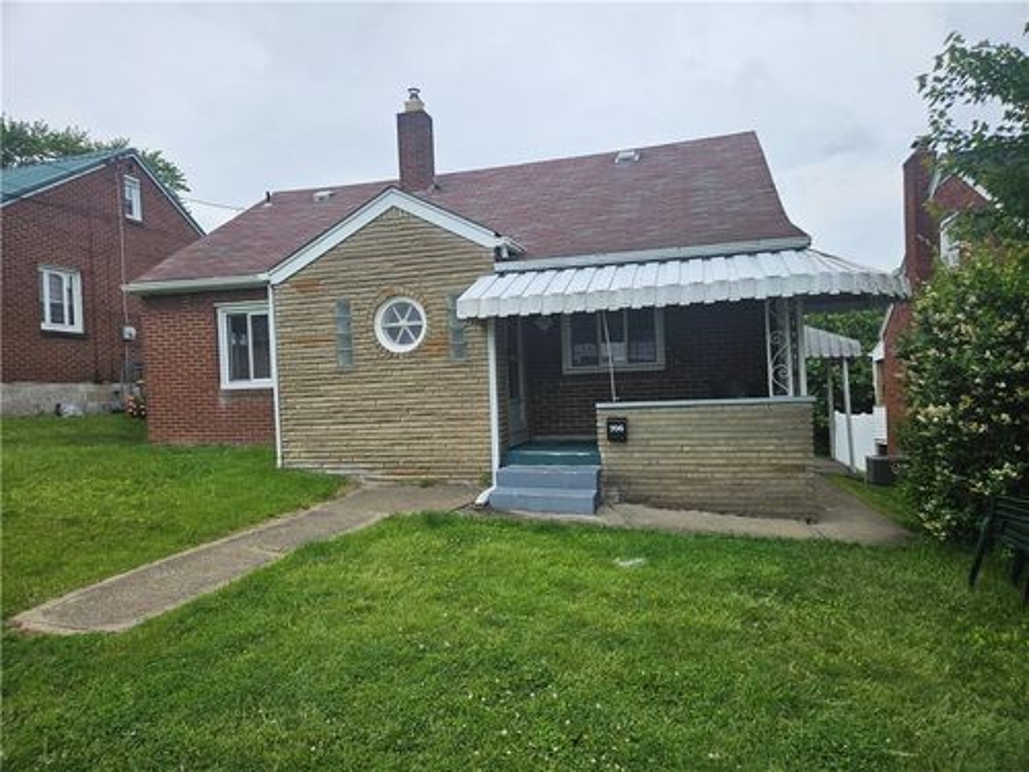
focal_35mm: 23
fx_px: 684
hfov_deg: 73.9
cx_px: 514
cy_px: 386
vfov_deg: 58.9
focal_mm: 5.4
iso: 32
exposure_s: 1/1559
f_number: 1.8
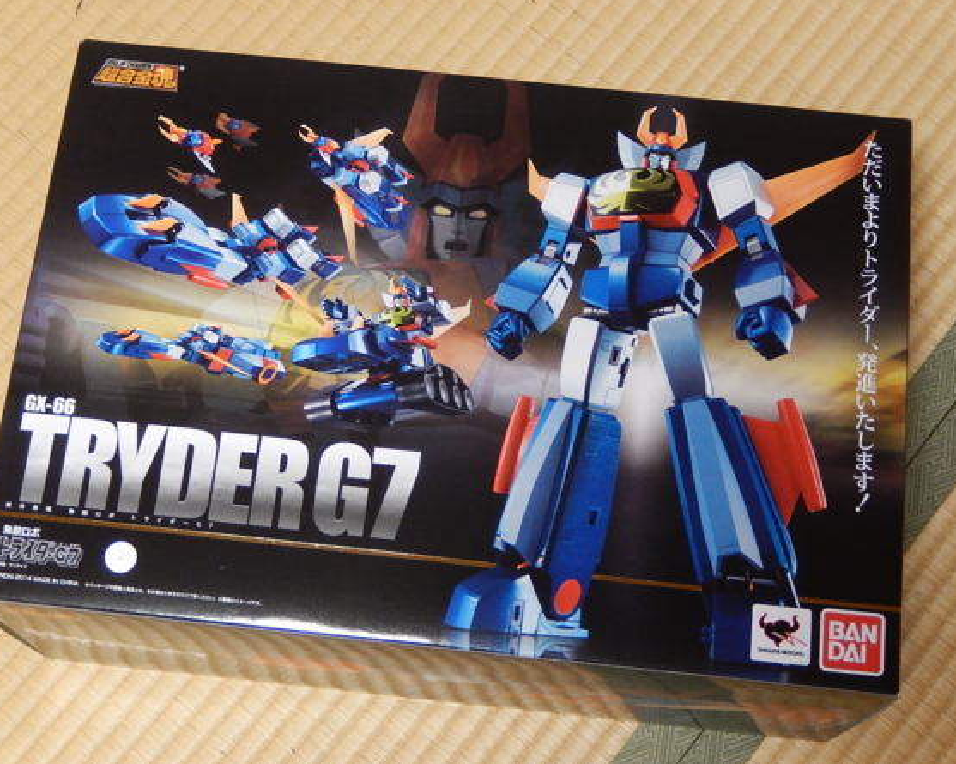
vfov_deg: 25.0
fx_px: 1725
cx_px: 462
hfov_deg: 31.0
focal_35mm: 61
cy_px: 379
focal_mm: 10.4
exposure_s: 1/8
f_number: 4.6
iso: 450
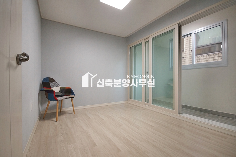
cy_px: 78
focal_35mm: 15
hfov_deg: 100.4
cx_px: 118
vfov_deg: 77.2
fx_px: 98
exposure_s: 1/100
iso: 800
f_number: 4
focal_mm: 10
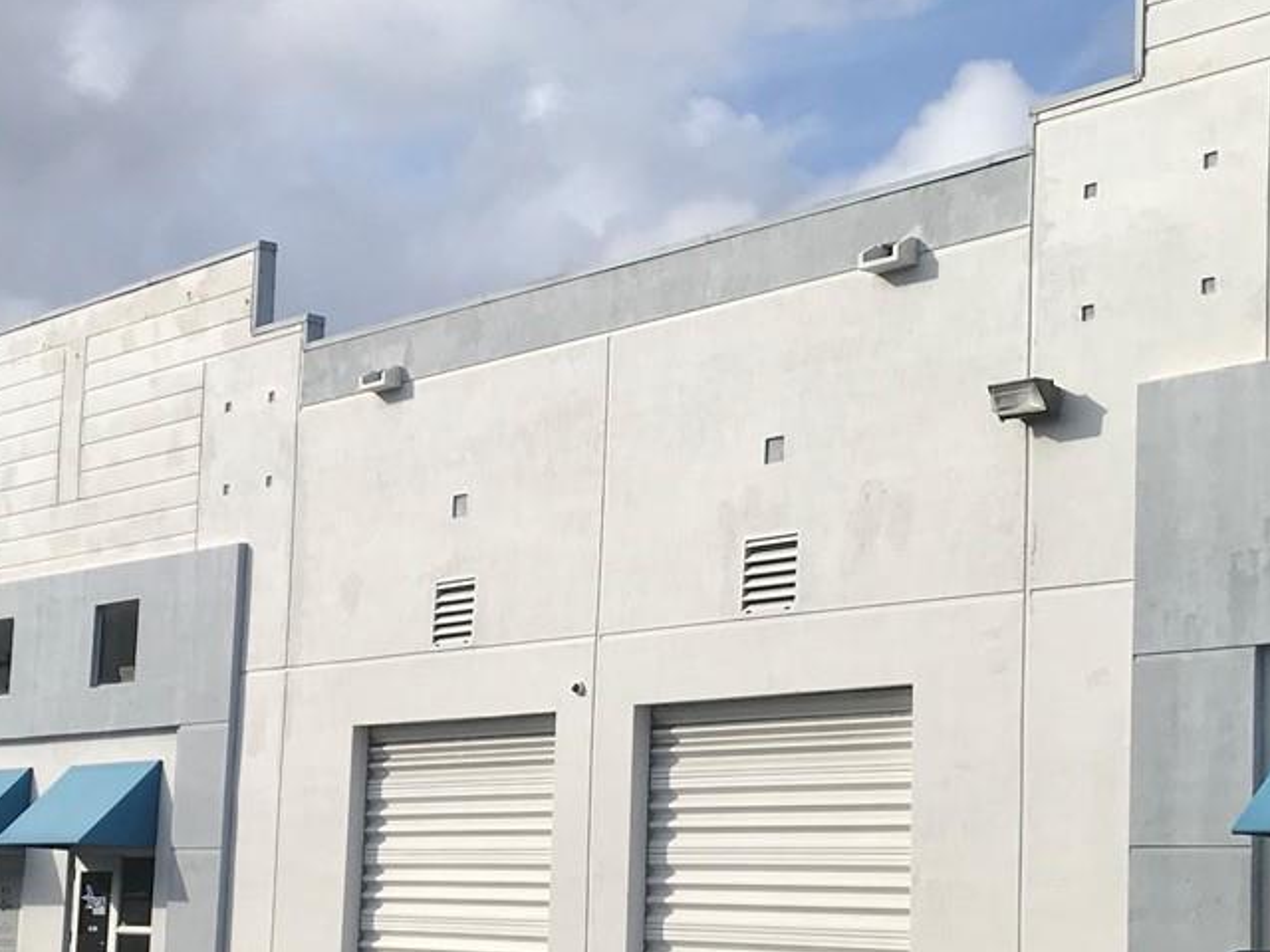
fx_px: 2568
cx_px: 462
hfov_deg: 27.7
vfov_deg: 20.9
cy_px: 670
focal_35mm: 70
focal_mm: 3.99
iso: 20
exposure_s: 1/2591
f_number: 1.8
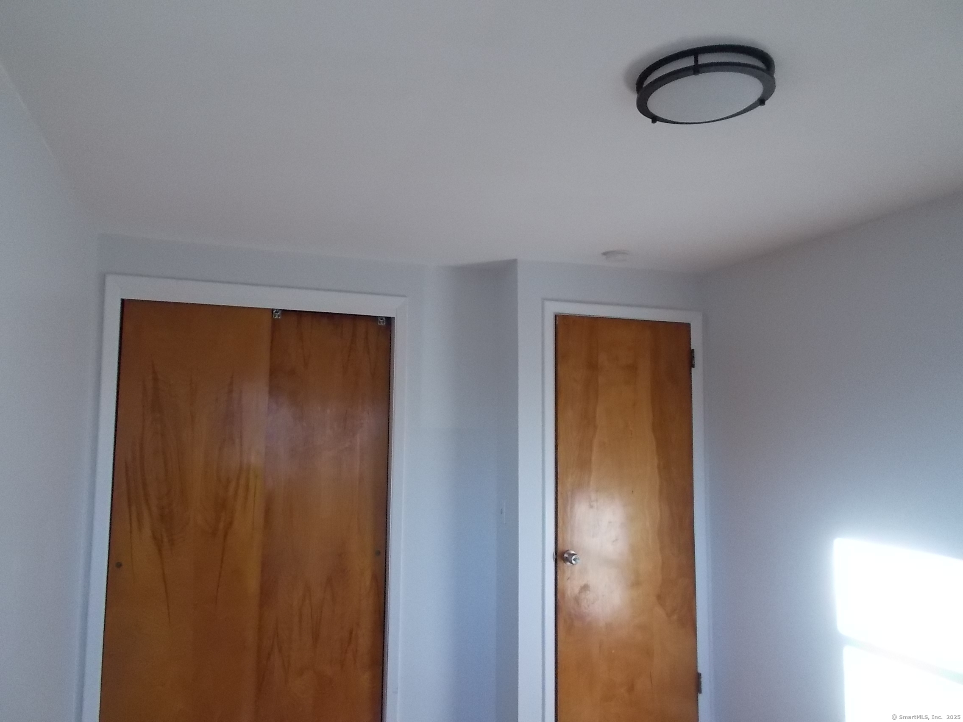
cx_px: 482
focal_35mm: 26
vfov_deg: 53.1
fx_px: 723
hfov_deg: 67.3
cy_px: 361
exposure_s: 1/160
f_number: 3.2
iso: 400
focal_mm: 4.6
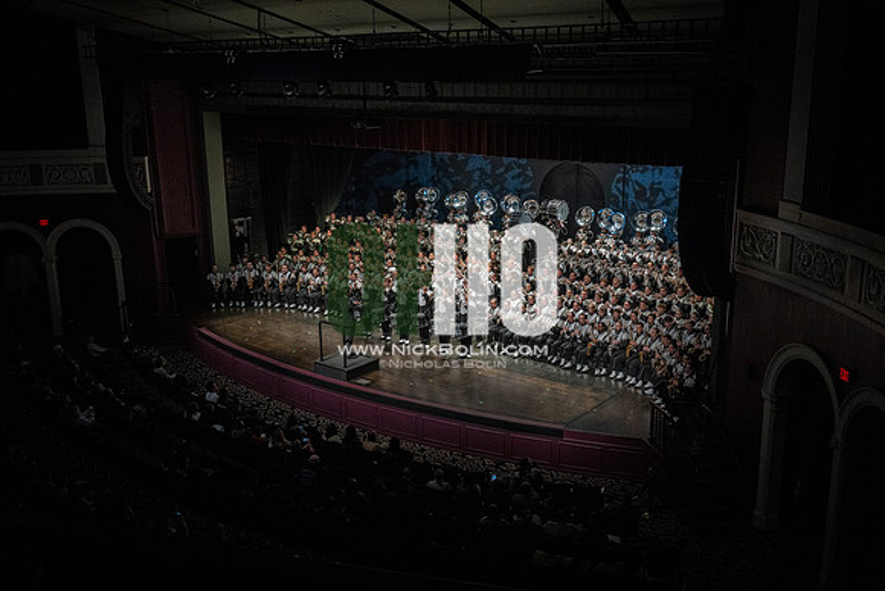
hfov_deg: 53.1
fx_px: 885
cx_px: 442
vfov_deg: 36.9
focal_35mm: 36
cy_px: 296
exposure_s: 1/500
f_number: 2.8
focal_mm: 36
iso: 4000
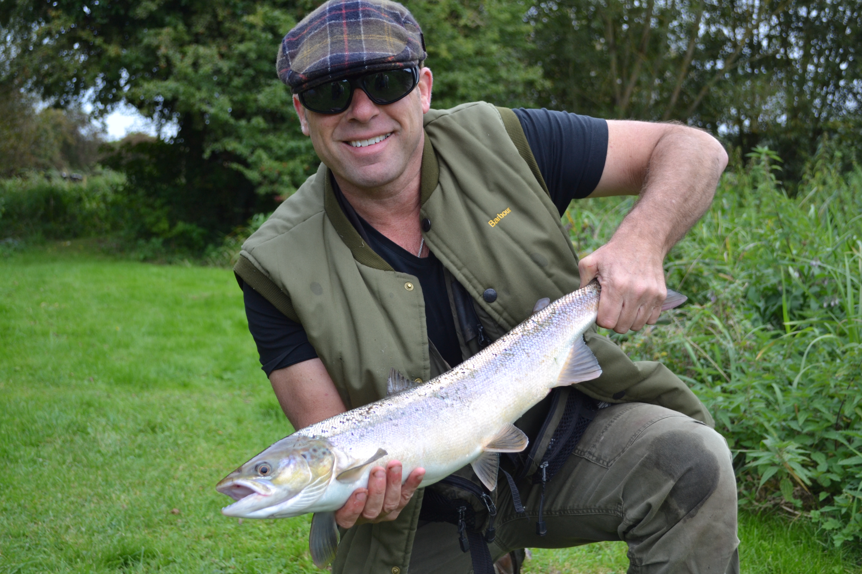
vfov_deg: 28.1
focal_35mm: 48
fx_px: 1149
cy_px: 287
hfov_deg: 41.1
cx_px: 431
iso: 180
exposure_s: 1/125
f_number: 5.6
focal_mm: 32
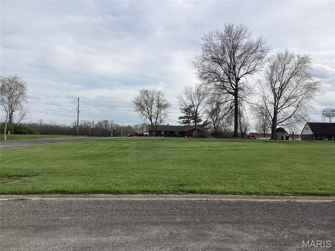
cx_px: 168
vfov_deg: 45.4
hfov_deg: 58.4
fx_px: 300
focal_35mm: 31
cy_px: 126
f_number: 2.4
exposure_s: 1/1101
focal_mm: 3.3
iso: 25
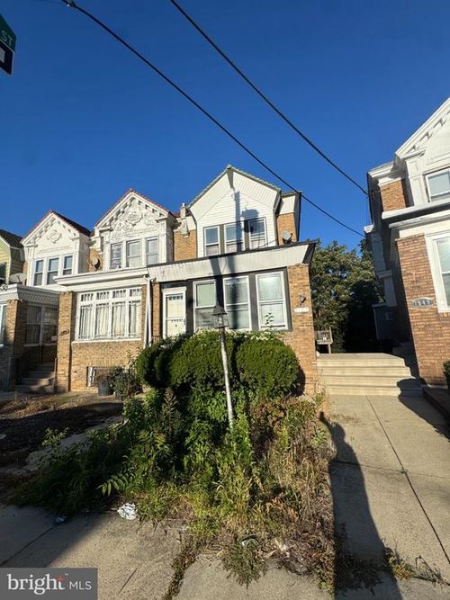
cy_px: 300
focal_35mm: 14
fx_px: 243
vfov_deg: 102.1
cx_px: 225
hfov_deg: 85.7
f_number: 2.2
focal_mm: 2.22
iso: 50
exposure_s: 1/3717
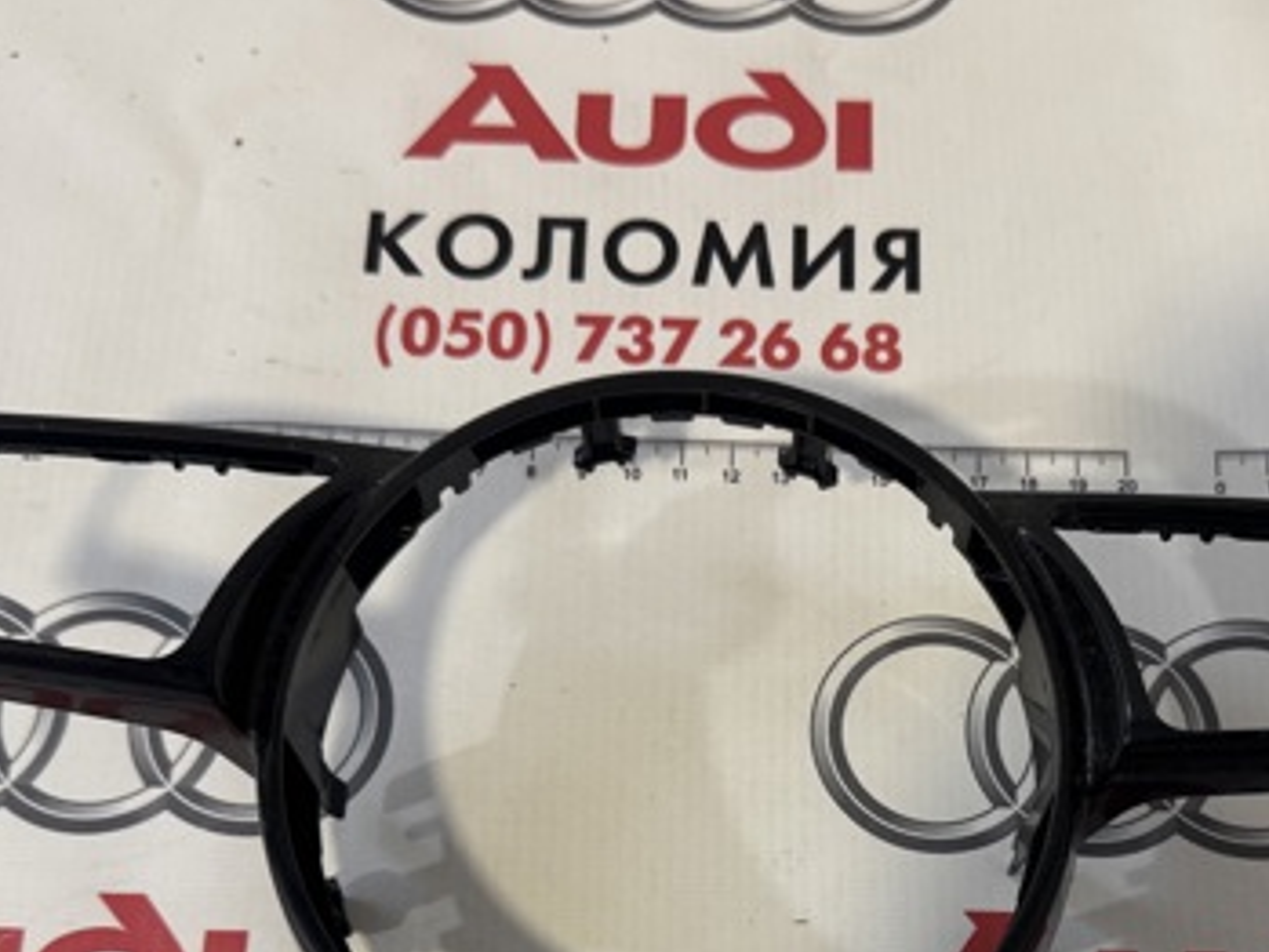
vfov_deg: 31.5
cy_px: 843
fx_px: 1614
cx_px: 789
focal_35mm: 44
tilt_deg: -71.3
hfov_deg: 42.6
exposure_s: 1/66
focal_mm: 6.76
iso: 200
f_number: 1.78
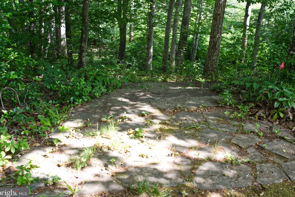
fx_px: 312
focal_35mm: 38
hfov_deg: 50.6
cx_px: 155
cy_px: 92
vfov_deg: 35.1
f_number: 4
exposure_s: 1/160
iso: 250
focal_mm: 35
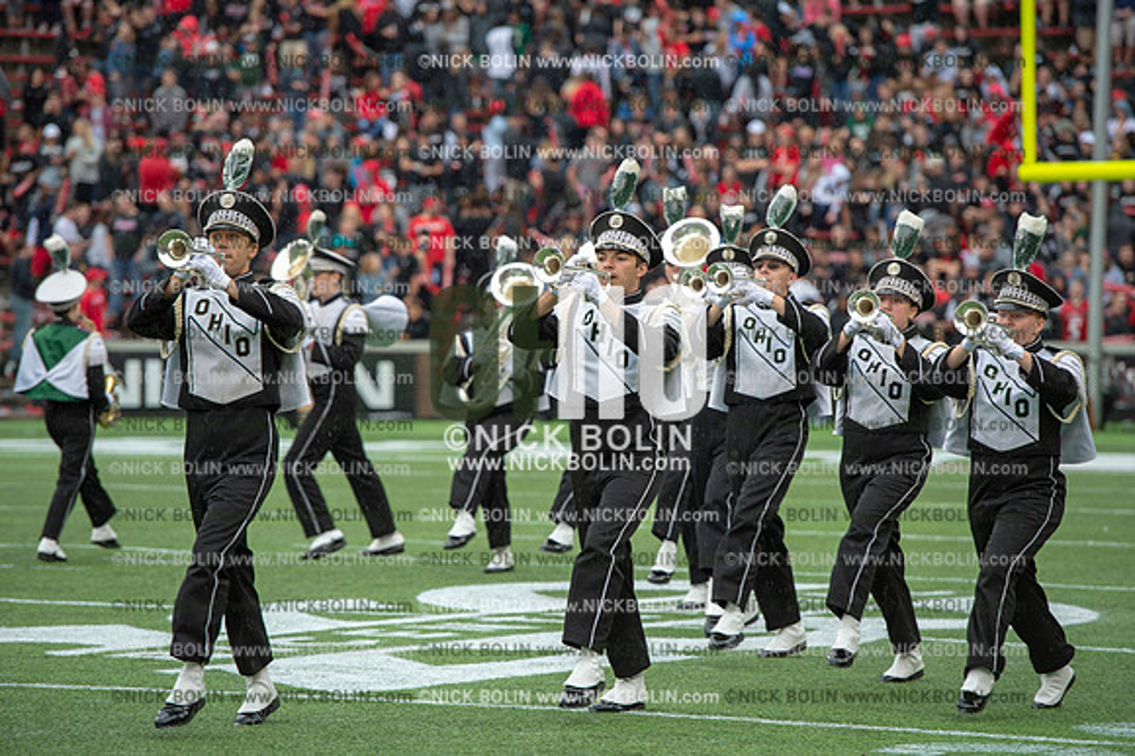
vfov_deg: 7.4
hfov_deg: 11.1
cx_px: 568
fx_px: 5829
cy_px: 378
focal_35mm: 185
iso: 400
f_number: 4
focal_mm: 185
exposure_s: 1/500
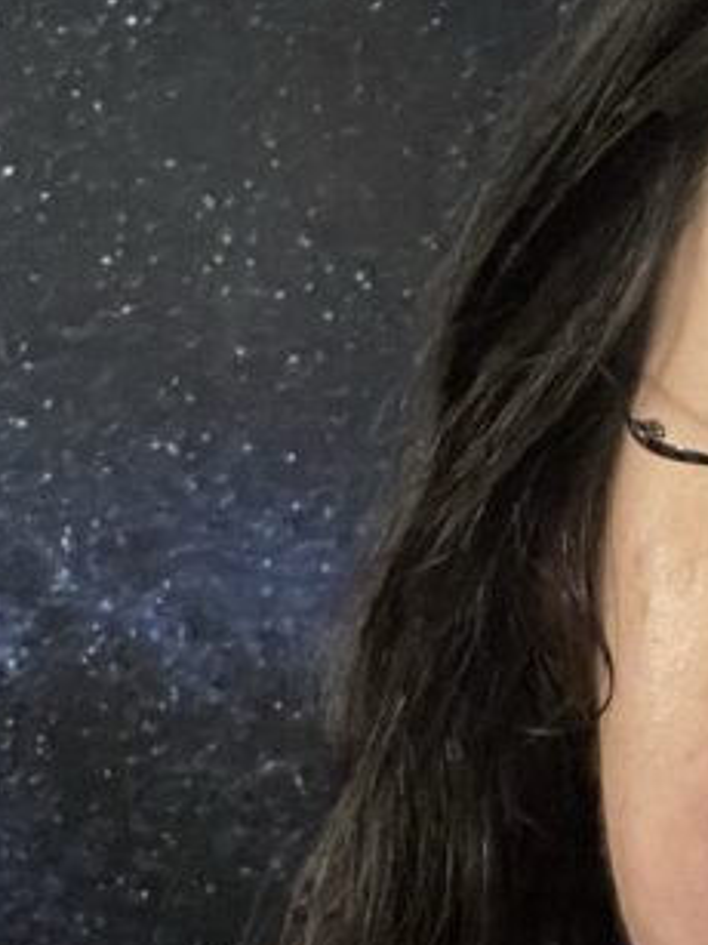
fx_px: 2729
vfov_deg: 19.4
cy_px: 770
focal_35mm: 100
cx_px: 1142
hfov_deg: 13.7
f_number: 2.2
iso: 640
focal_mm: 2.71
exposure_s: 1/29
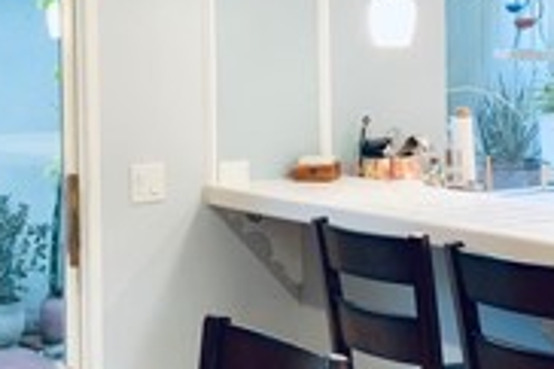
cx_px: 152
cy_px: 58
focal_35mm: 106
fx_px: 1630
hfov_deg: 19.2
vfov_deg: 12.8
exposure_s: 1/60
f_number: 1.8
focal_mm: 3
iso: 80
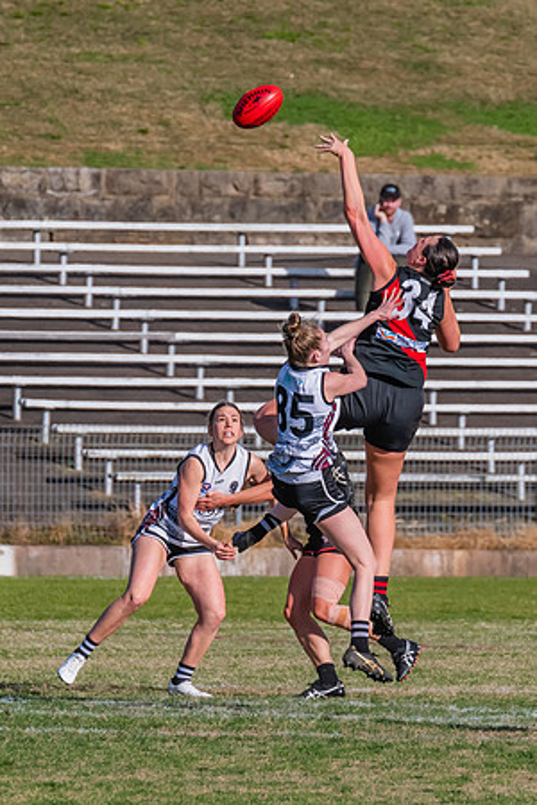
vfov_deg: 2.3
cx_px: 351
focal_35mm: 902
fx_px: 20171
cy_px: 438
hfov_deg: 1.5
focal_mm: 420
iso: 800
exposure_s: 1/2000
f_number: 9
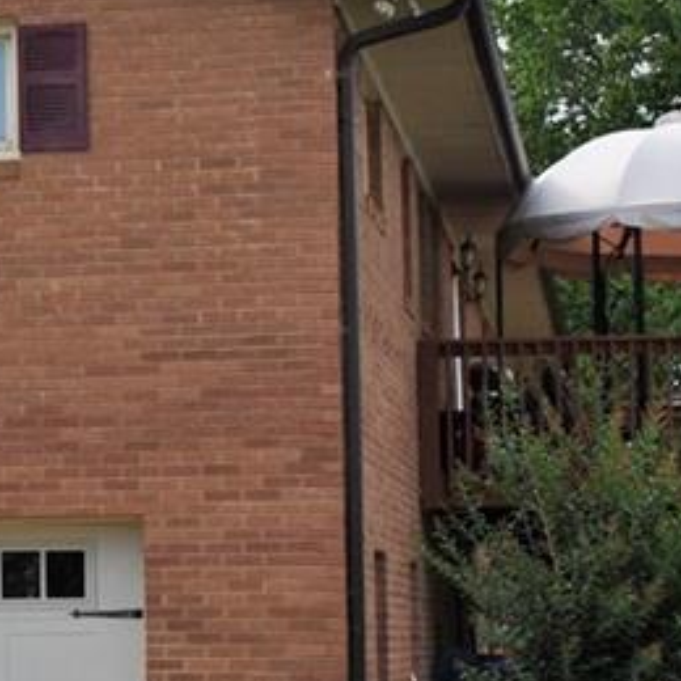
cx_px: -249
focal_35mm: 146
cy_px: 296
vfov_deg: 12.0
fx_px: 3242
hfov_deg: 11.6
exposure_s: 1/200
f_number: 6.3
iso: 100
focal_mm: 29
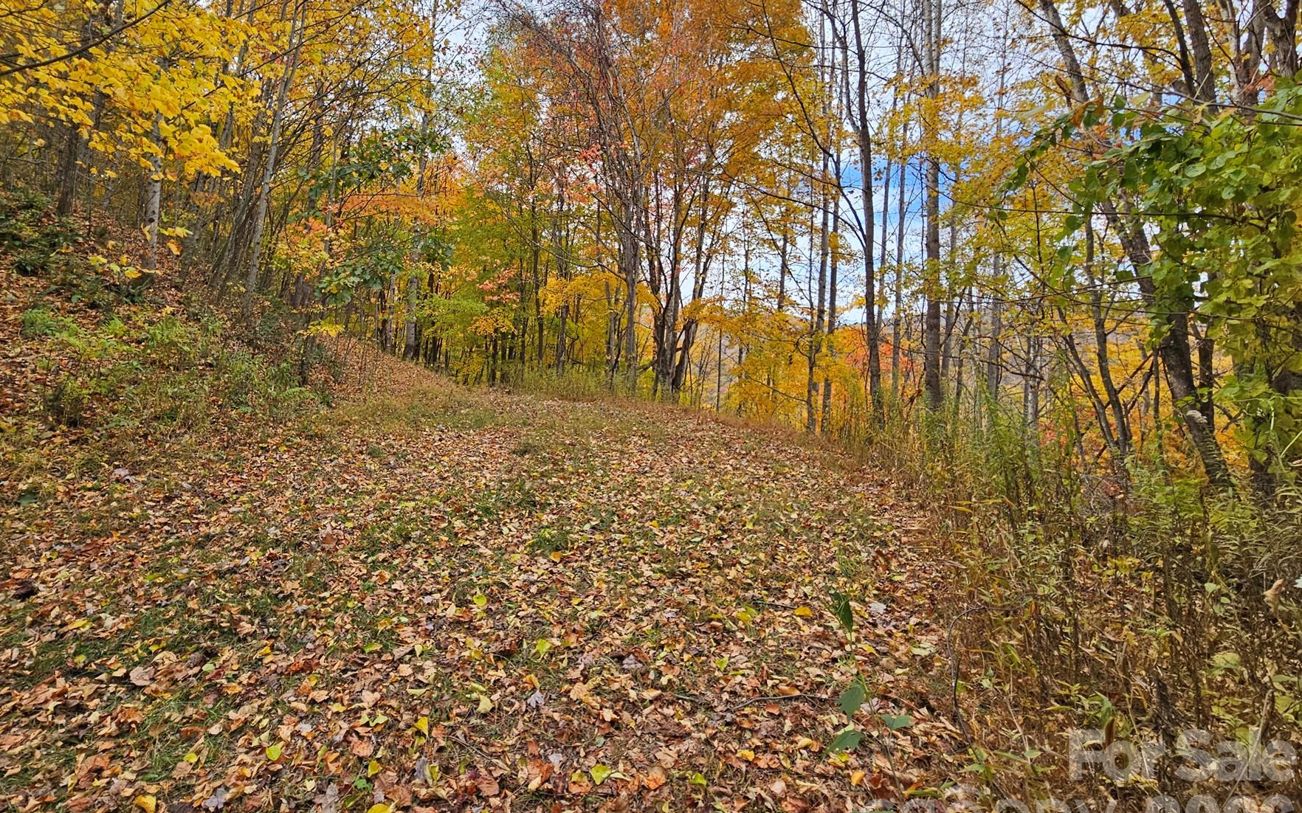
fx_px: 568
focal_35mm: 16
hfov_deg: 97.0
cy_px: 308
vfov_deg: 70.2
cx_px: 548
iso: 50
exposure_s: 1/679
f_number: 2.2
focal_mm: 2.2
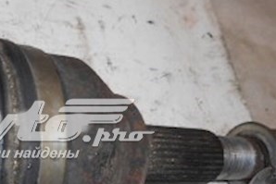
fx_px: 445
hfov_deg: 33.2
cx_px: 43
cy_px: 127
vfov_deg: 23.3
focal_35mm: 58
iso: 80
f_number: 3.2
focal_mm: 4.6
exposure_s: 1/30
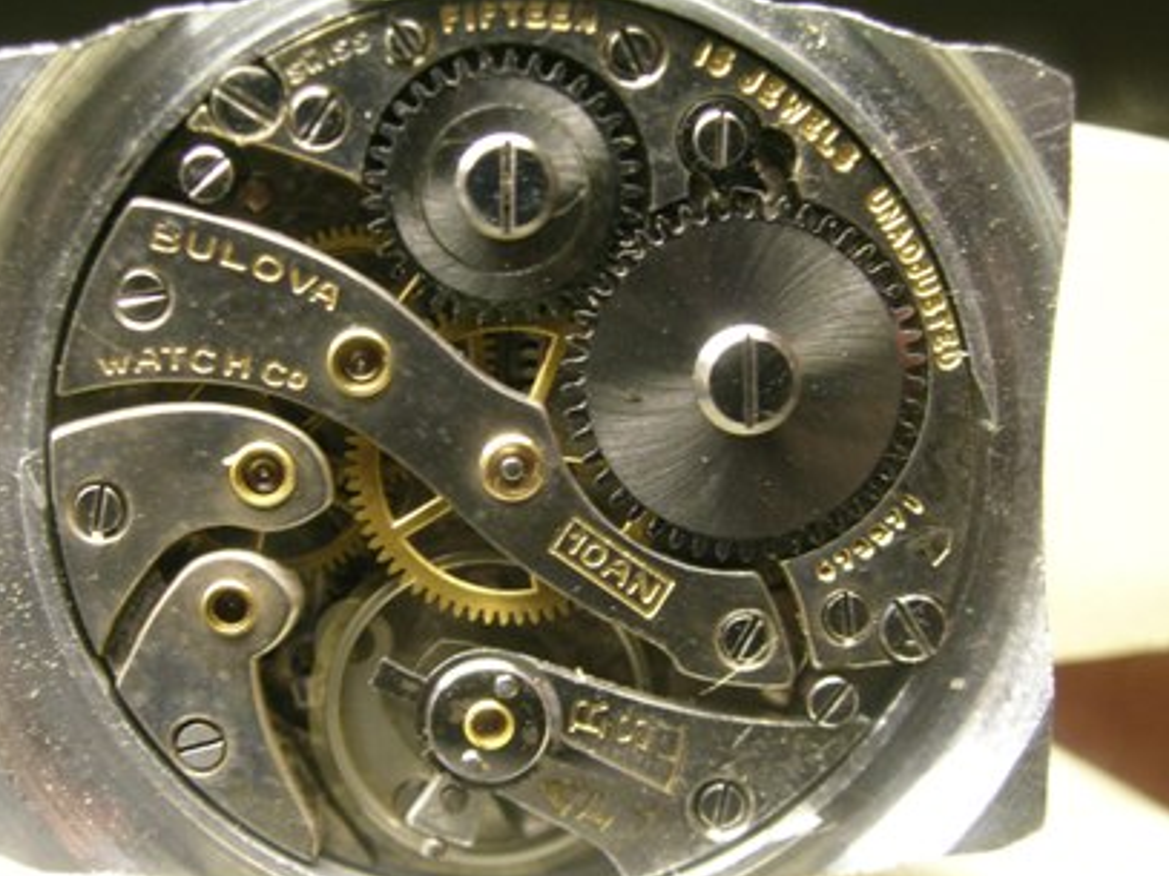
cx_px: 574
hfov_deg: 34.9
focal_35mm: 55
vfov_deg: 26.5
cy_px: 471
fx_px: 1857
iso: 128
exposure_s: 1/3.1
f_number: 4.8
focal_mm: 10.3
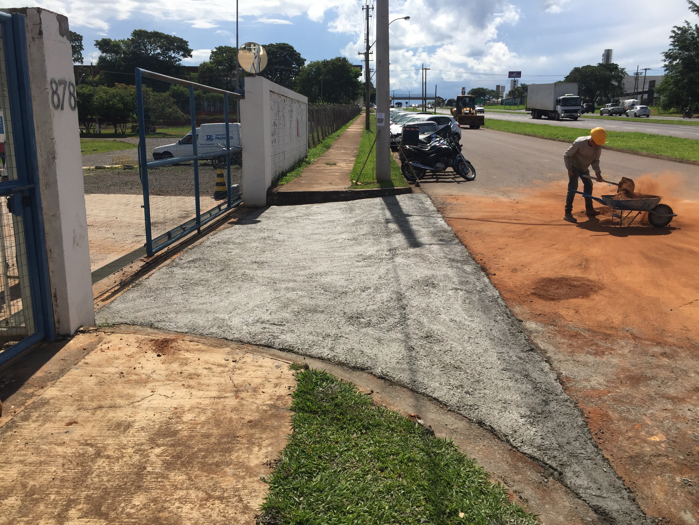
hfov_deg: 61.7
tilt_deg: -11.8
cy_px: 262
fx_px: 586
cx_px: 350
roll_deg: -2.2
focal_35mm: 29
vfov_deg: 48.2
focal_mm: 4.15
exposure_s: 1/3300
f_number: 2.2
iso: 32
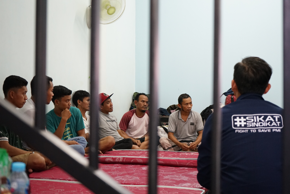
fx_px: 443
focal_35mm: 55
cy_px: 97
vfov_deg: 24.7
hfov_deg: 36.2
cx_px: 145
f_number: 5
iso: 3200
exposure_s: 1/30
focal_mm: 55
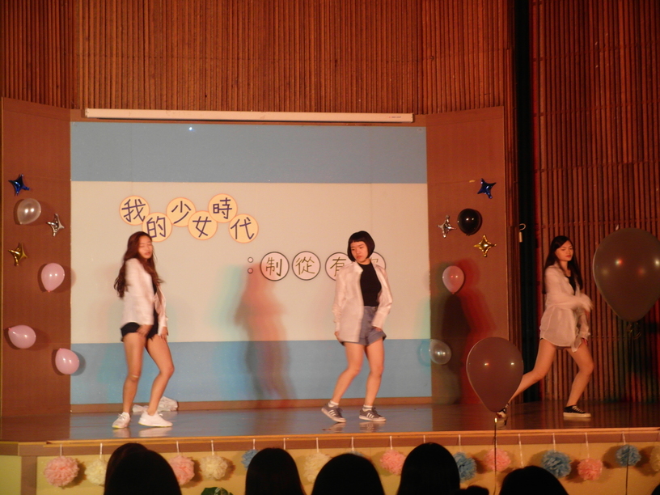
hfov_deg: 26.3
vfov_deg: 19.9
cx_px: 330
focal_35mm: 74
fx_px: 1411
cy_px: 248
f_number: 2.9
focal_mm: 16.1
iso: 400
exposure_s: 1/30
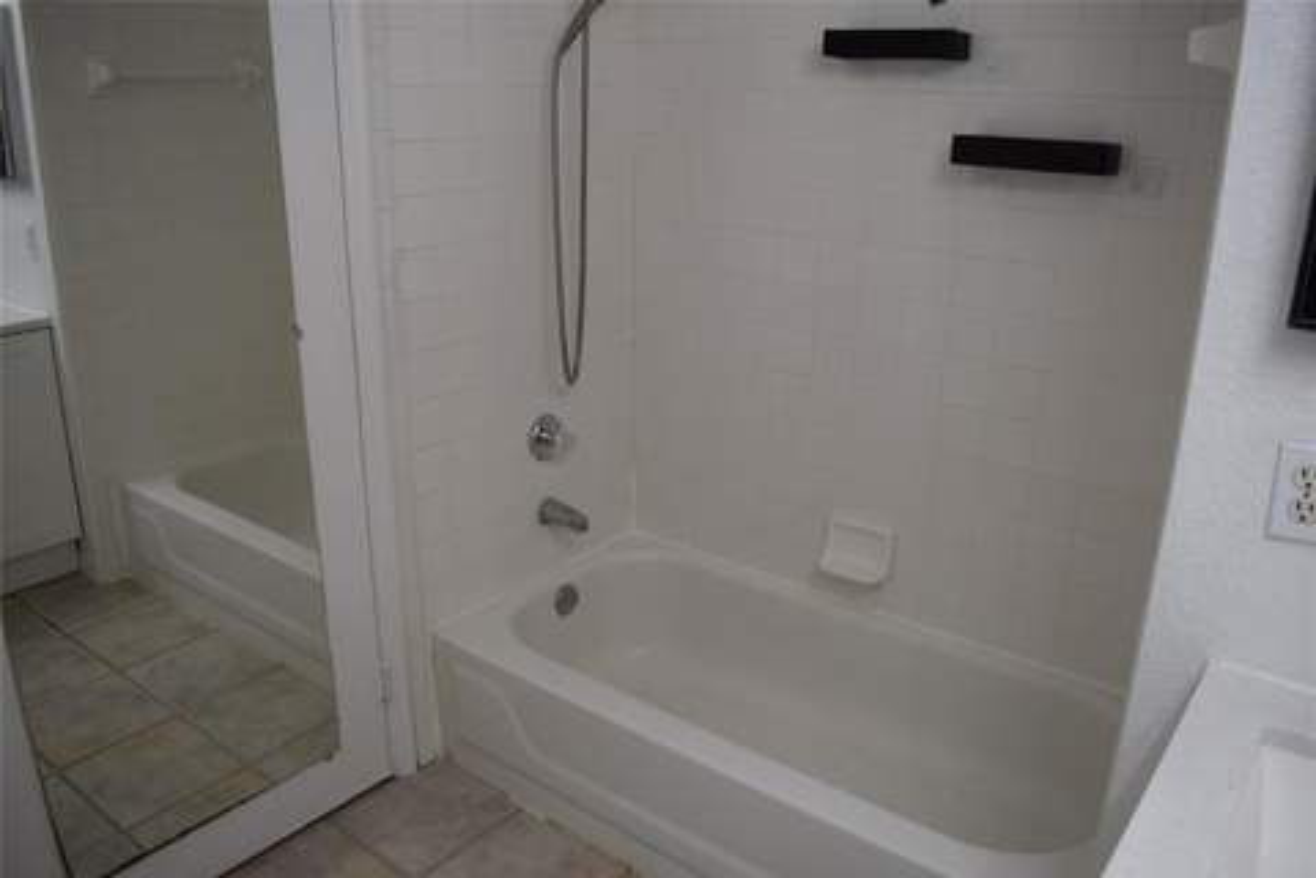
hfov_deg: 67.4
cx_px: 658
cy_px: 439
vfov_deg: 47.9
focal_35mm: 27
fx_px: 987
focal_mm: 18
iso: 400
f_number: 5
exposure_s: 1/100
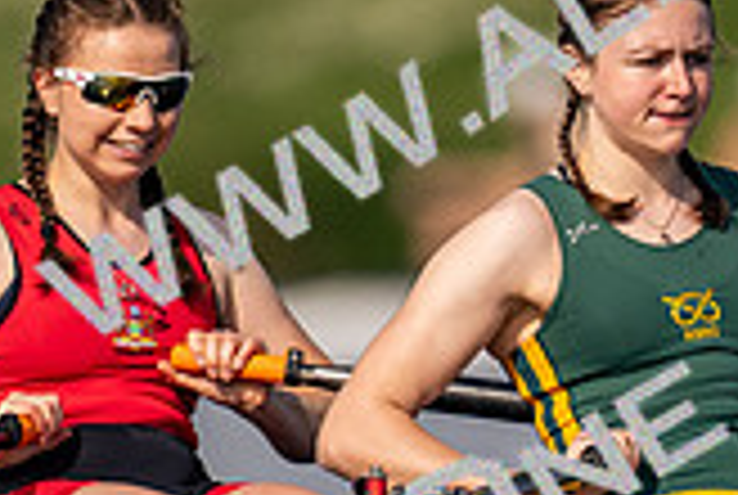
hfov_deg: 0.6
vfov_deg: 0.4
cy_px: 349
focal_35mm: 3177
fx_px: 65246
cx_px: 594
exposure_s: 1/2500
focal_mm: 600
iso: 200
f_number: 4
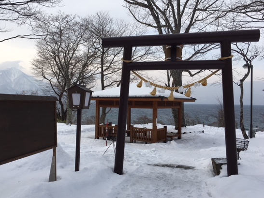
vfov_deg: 41.8
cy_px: 96
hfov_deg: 53.8
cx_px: 116
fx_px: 259
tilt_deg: +2.1
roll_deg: -0.8
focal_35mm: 34
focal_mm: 4.15
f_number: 2.2
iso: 25
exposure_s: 1/1282
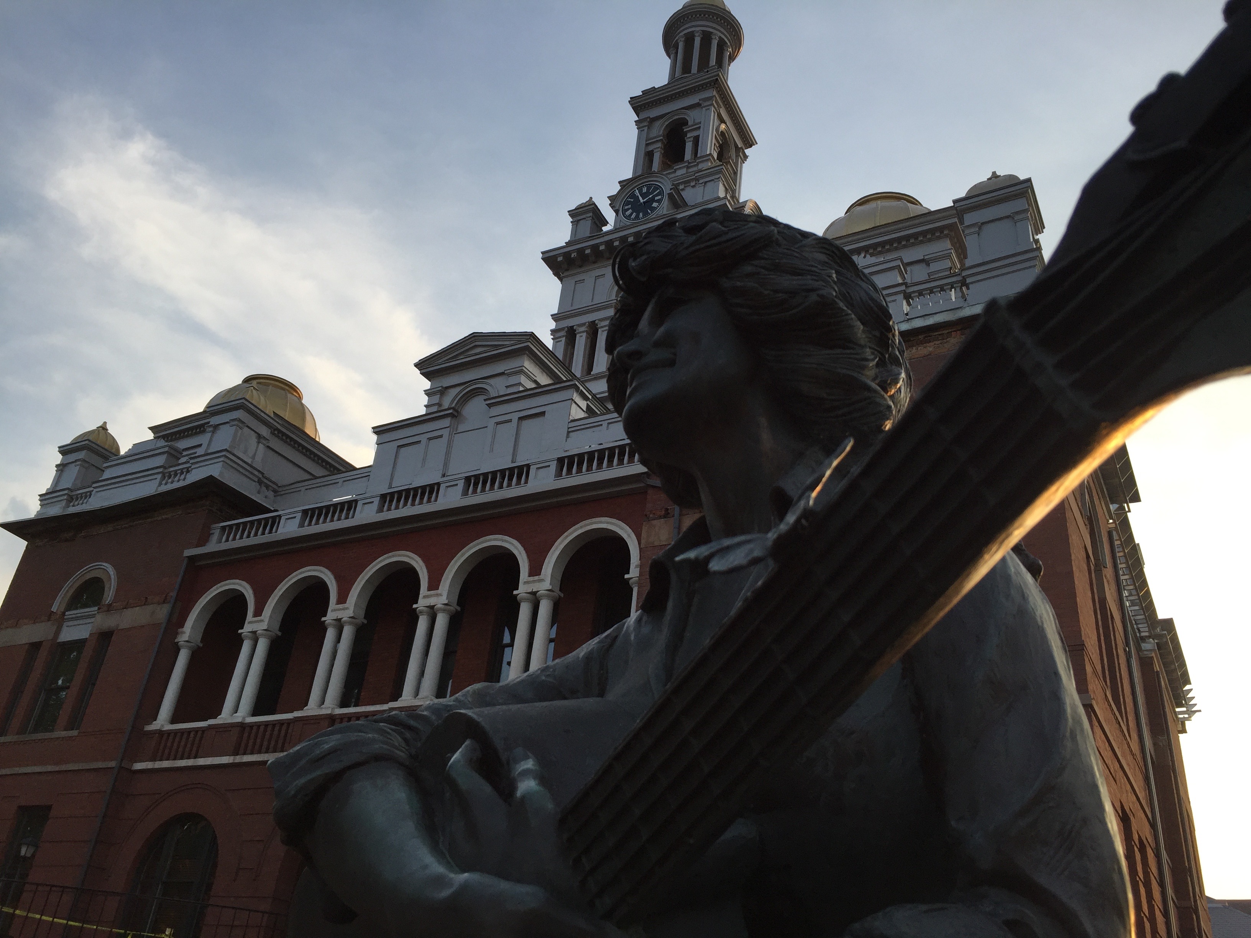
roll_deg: -7.4
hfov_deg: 61.7
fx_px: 1048
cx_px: 626
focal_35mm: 29
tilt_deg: +30.2
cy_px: 469
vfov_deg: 48.2
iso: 32
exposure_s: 1/344
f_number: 2.2
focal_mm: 4.15
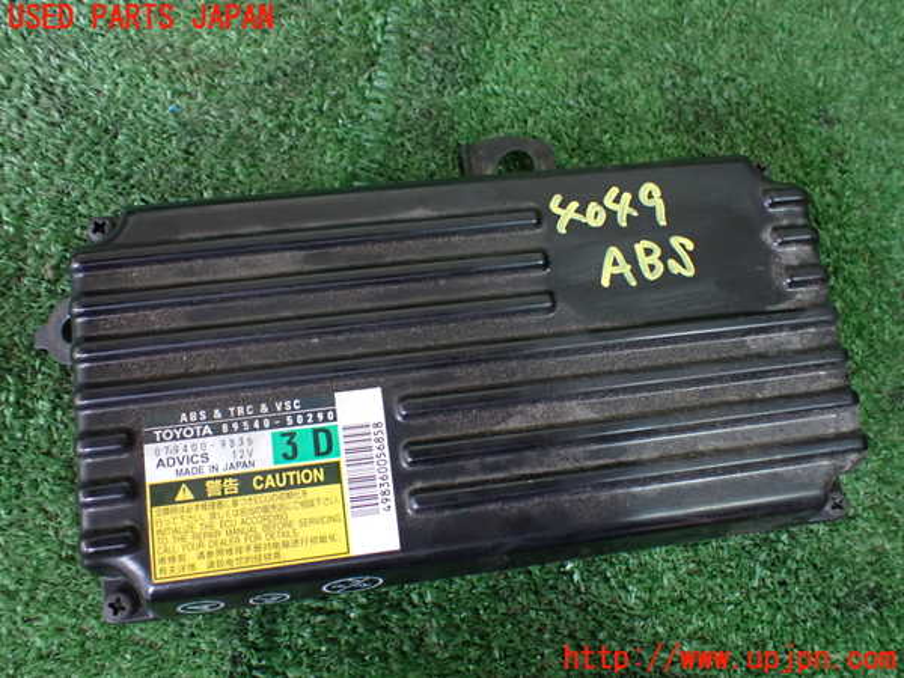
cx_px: 452
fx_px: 783
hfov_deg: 60.0
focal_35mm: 30
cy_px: 339
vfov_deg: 46.8
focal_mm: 5.4
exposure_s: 1/40
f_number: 2.3
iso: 800
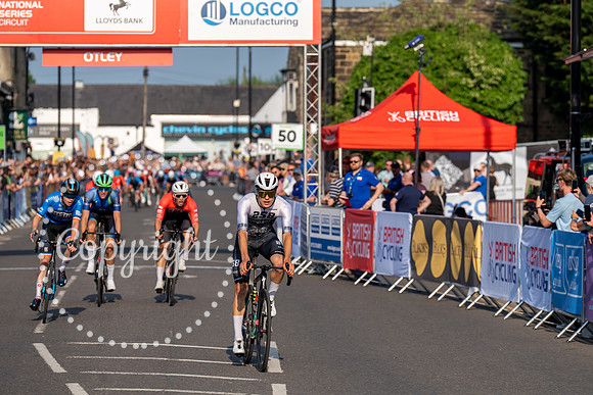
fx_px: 3048
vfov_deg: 7.4
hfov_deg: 11.1
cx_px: 296
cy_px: 198
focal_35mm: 185
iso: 160
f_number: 5
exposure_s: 1/1000
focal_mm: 185
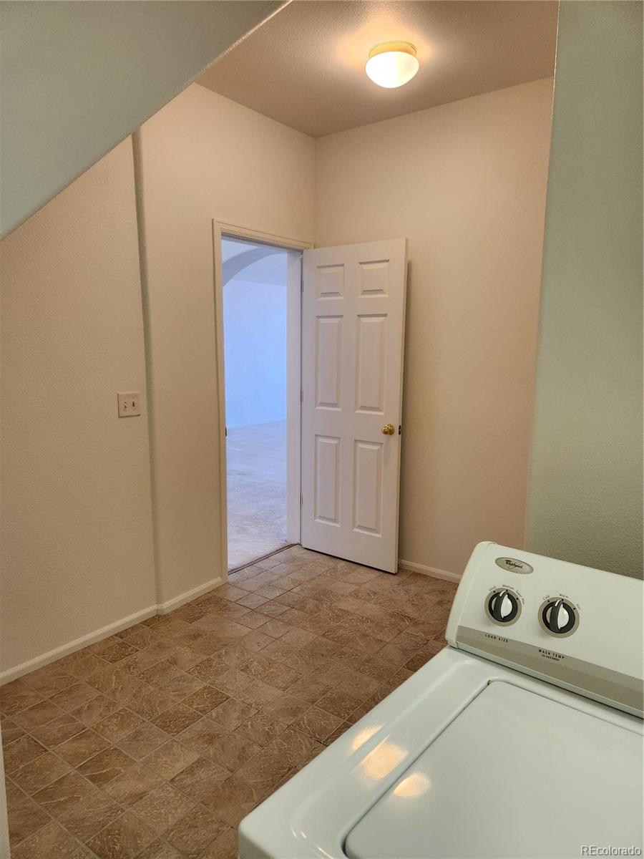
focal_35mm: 23
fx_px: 571
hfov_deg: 58.9
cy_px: 430
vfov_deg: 73.9
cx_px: 322
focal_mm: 5.4
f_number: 1.8
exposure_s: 1/120
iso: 250
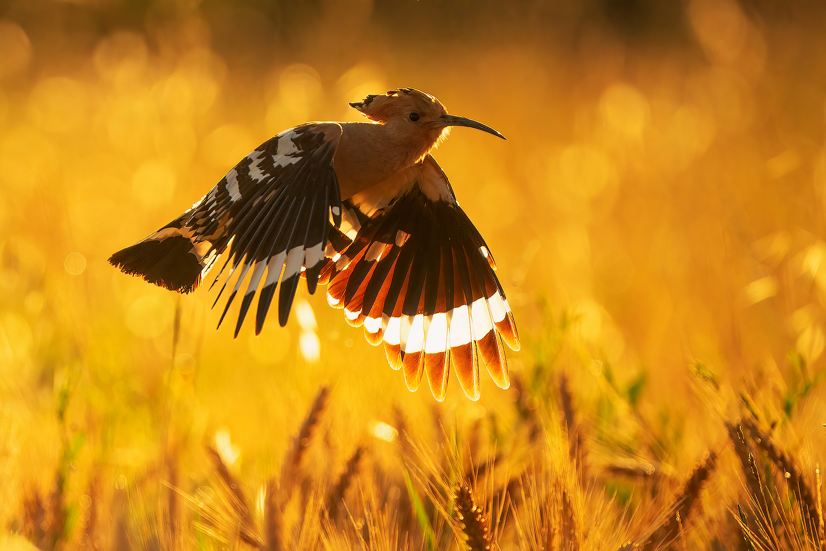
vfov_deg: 2.3
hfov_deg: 3.4
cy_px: 276
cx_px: 413
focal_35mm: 600
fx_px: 13767
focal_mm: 600
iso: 1600
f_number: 6.3
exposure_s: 1/4000
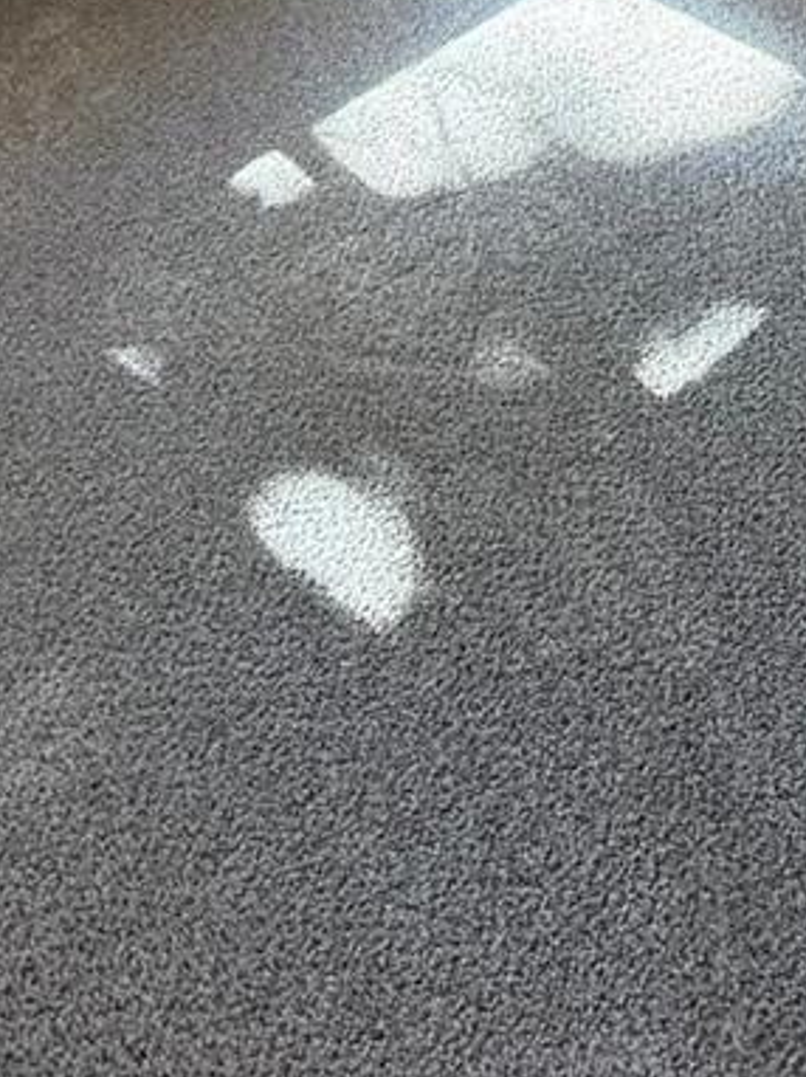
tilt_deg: -16.5
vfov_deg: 30.4
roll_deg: +7.1
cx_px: 713
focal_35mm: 44
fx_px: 1368
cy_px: -426
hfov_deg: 31.4
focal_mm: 2.22
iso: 320
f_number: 2.2
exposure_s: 1/120
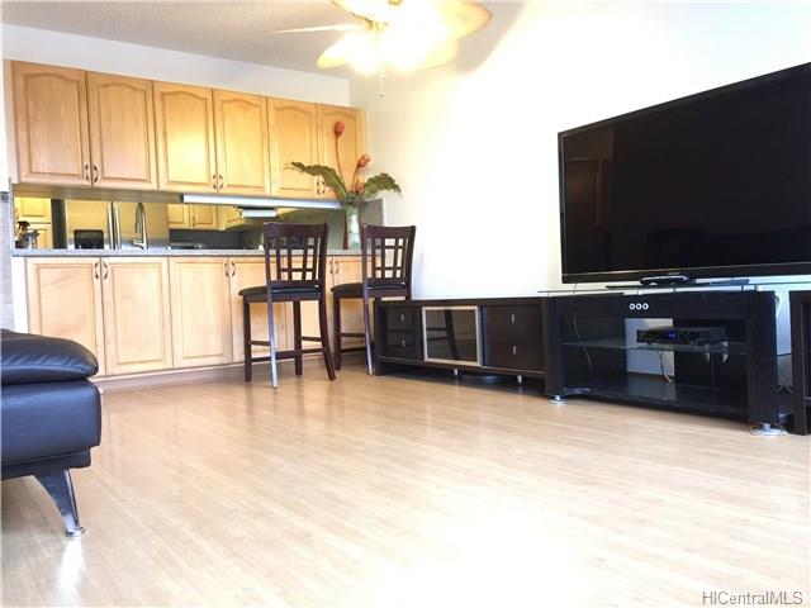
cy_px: 304
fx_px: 679
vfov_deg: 48.2
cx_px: 406
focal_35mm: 29
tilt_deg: -0.6
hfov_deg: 61.7
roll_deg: +1.9
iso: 100
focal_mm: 4.15
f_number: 2.2
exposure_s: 1/15
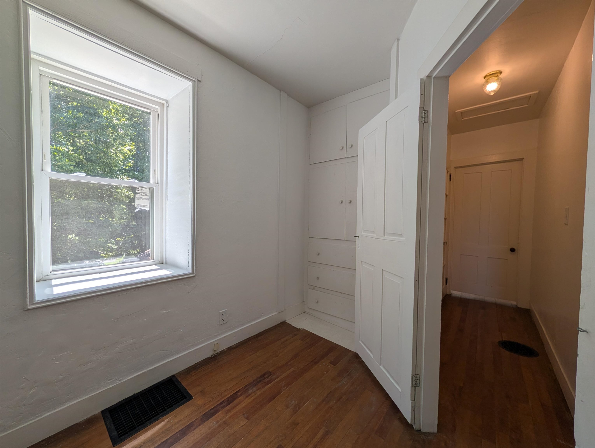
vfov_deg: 94.6
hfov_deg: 110.5
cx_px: 298
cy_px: 224
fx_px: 207
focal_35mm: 12
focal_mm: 2.02
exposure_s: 1/406
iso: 41
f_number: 1.7
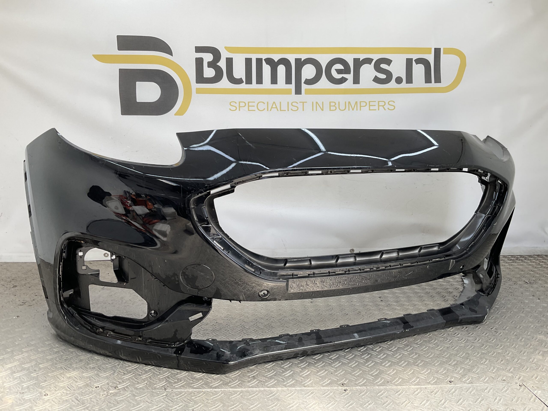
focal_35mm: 29
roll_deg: -1.2
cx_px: 274
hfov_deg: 61.7
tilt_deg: -5.7
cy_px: 206
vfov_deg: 48.2
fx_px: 459
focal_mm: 3
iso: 16
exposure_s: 1/226
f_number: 1.8
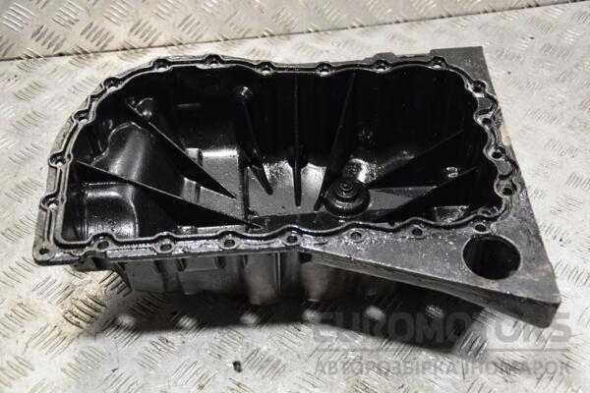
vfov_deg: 23.8
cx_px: 295
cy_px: 196
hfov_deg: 35.1
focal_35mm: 57
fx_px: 934
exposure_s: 1/60
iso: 560
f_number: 4.5
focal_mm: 38
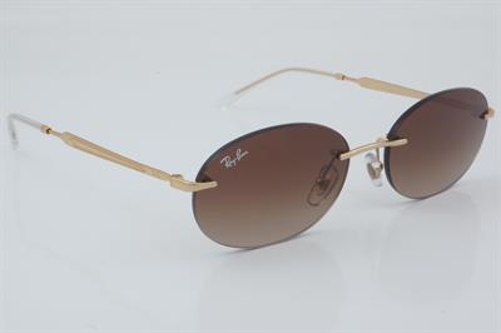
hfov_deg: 27.0
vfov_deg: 18.2
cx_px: 250
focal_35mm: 75
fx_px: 1043
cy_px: 166
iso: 100
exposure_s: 1/3
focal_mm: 50
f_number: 32
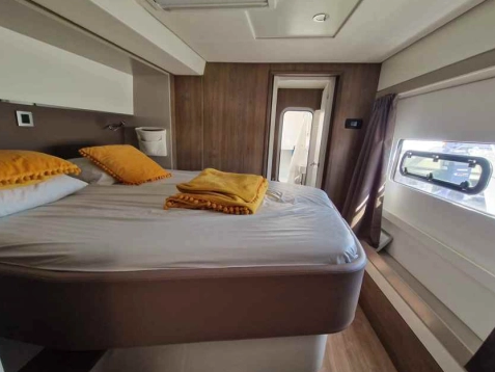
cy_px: 202
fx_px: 215
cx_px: 247
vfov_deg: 81.6
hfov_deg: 98.2
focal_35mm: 15
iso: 200
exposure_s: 1/50
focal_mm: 2.2
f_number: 2.2
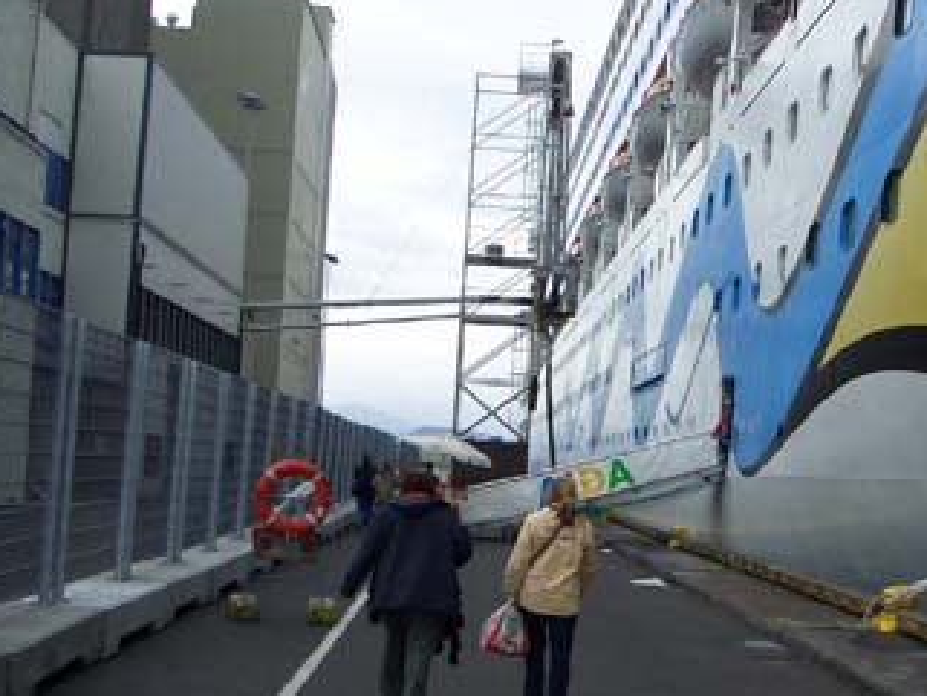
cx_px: 731
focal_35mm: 60
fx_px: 1607
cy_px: 383
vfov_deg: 24.4
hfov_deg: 31.4
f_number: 4.3
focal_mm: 5.8
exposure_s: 1/160
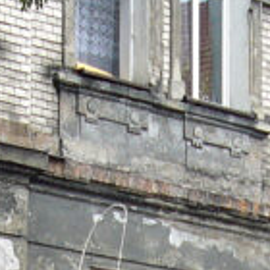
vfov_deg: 6.6
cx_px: 147
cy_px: 611
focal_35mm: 252
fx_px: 2224
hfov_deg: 6.9
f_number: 3.2
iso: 80
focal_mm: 6.4
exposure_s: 1/200
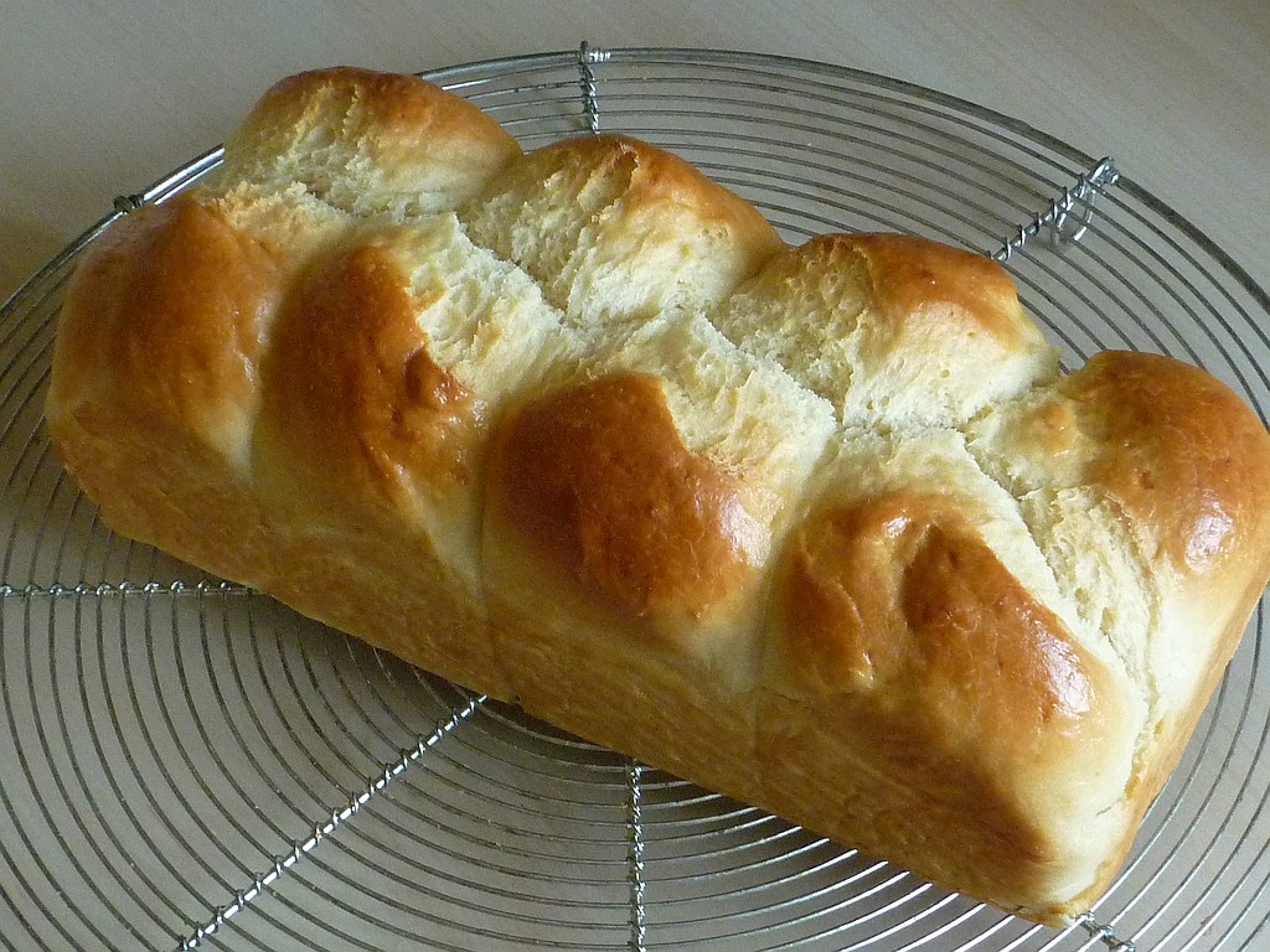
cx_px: 635
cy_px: 476
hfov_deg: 21.3
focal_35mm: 92
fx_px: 3375
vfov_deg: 16.1
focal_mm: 8.6
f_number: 3.3
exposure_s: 1/40
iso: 320
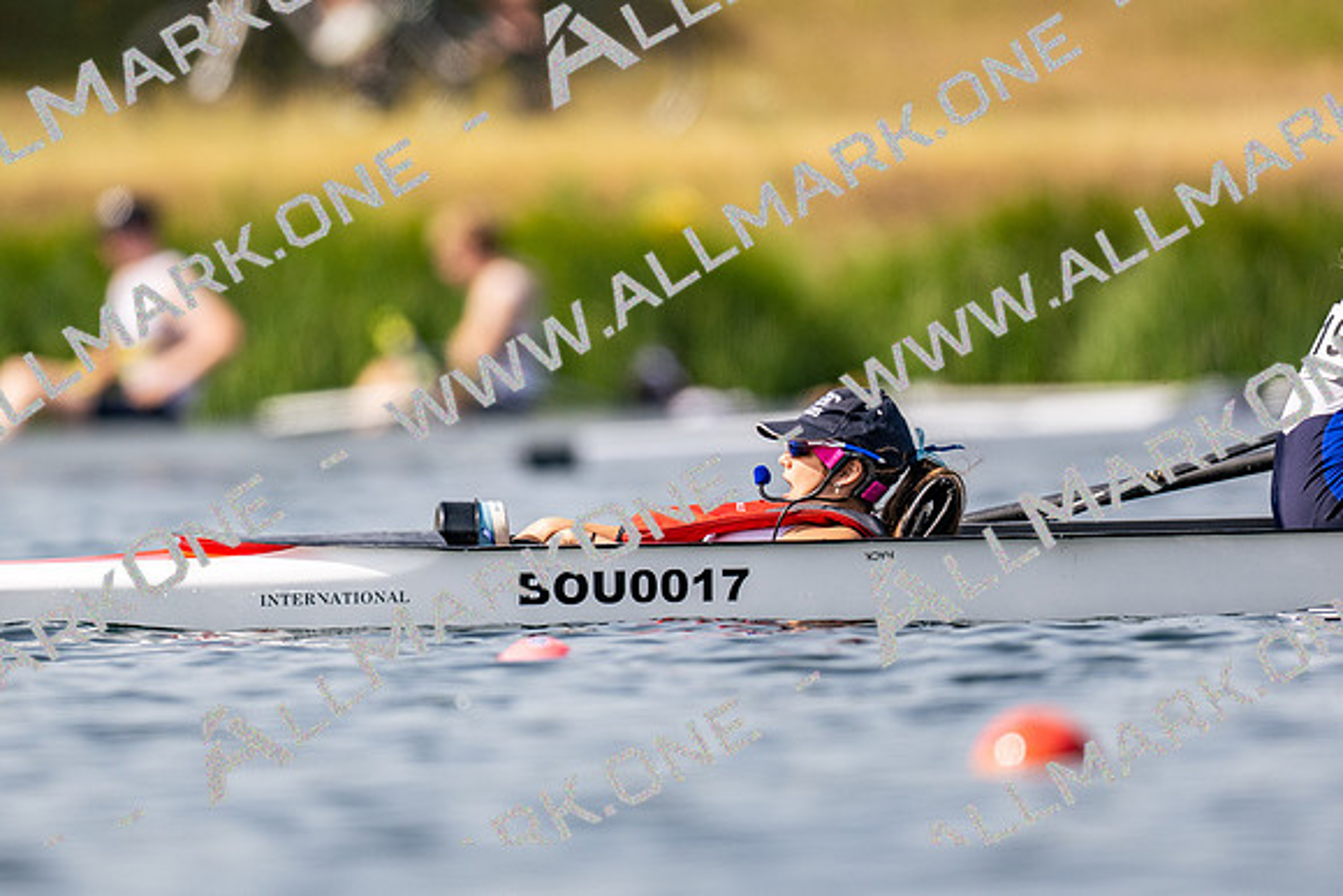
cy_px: 448
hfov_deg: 2.3
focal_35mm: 900
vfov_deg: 1.5
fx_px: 33599
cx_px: 672
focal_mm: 600
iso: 160
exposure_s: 1/2500
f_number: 4
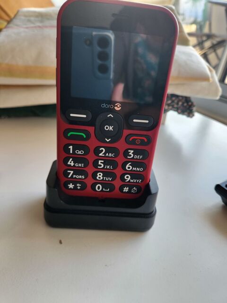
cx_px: 114
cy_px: 152
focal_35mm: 23
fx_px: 201
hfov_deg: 58.9
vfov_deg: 73.9
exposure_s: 1/120
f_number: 1.8
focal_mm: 5.4
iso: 80
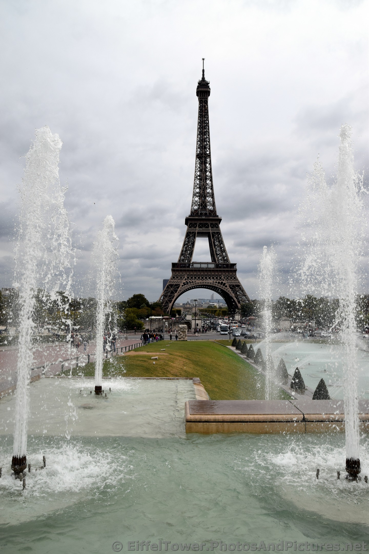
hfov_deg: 47.9
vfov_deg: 67.4
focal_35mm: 27
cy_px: 277
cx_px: 184
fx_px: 415
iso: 200
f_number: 11
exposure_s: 1/500
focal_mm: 18
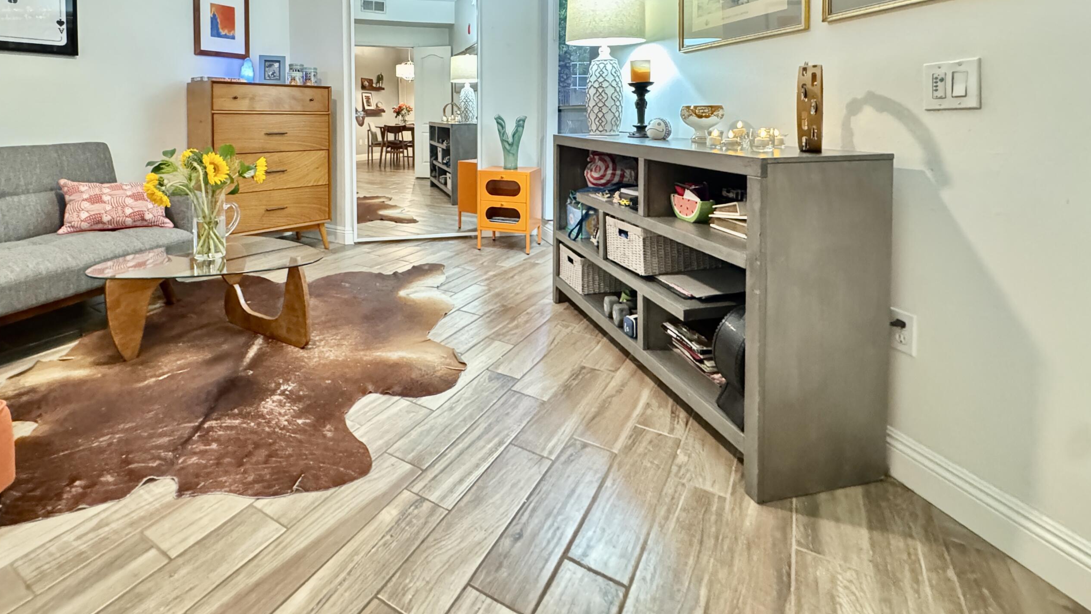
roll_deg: -1.9
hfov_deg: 92.1
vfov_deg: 57.2
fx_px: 521
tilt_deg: -2.9
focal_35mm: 18
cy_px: 138
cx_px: 473
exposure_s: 1/30
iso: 1600
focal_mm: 2.22
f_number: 2.2
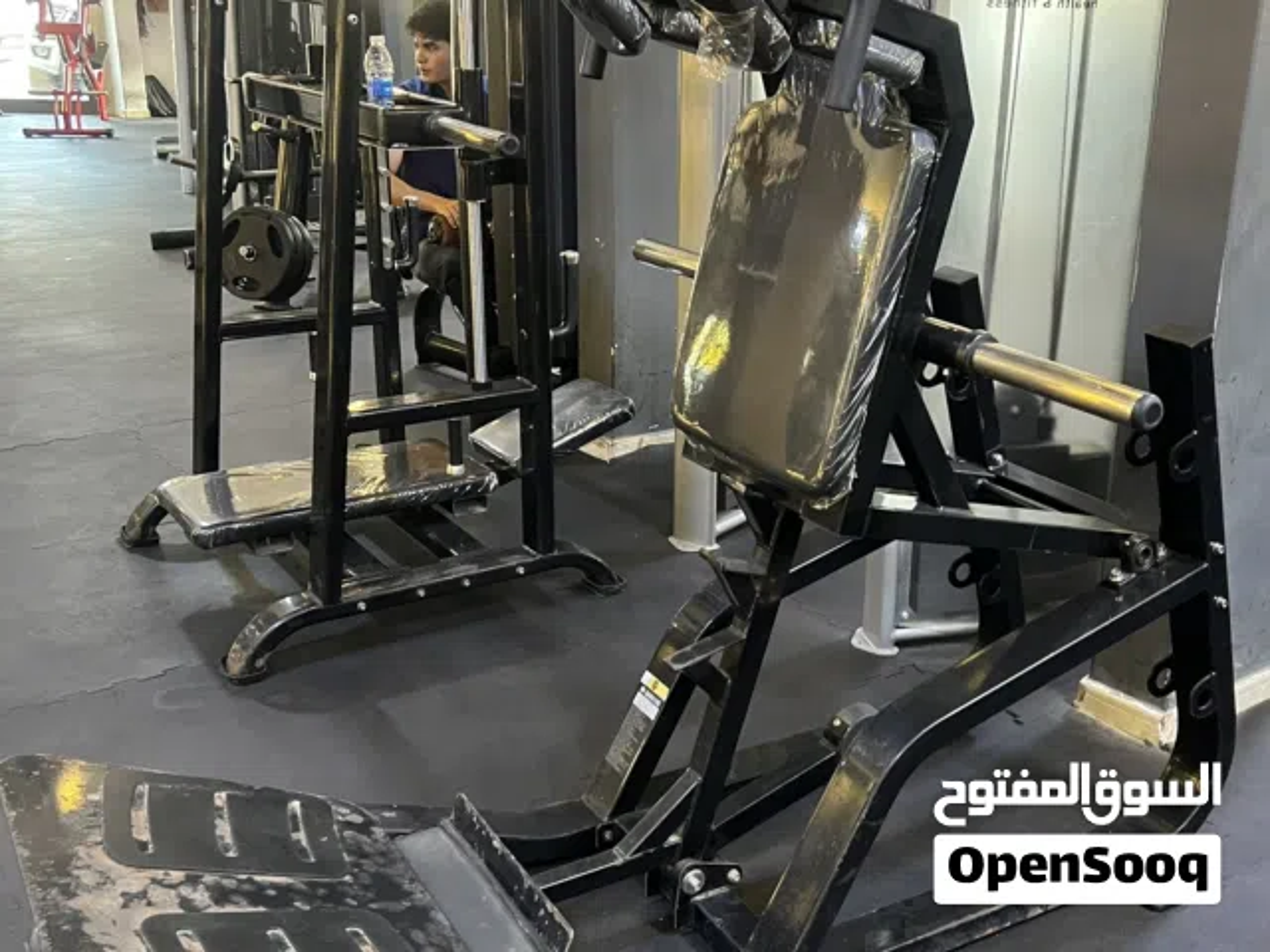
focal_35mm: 26
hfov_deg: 67.3
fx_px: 954
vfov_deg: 53.1
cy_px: 476
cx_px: 635
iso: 500
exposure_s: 1/50
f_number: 1.5
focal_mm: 5.7
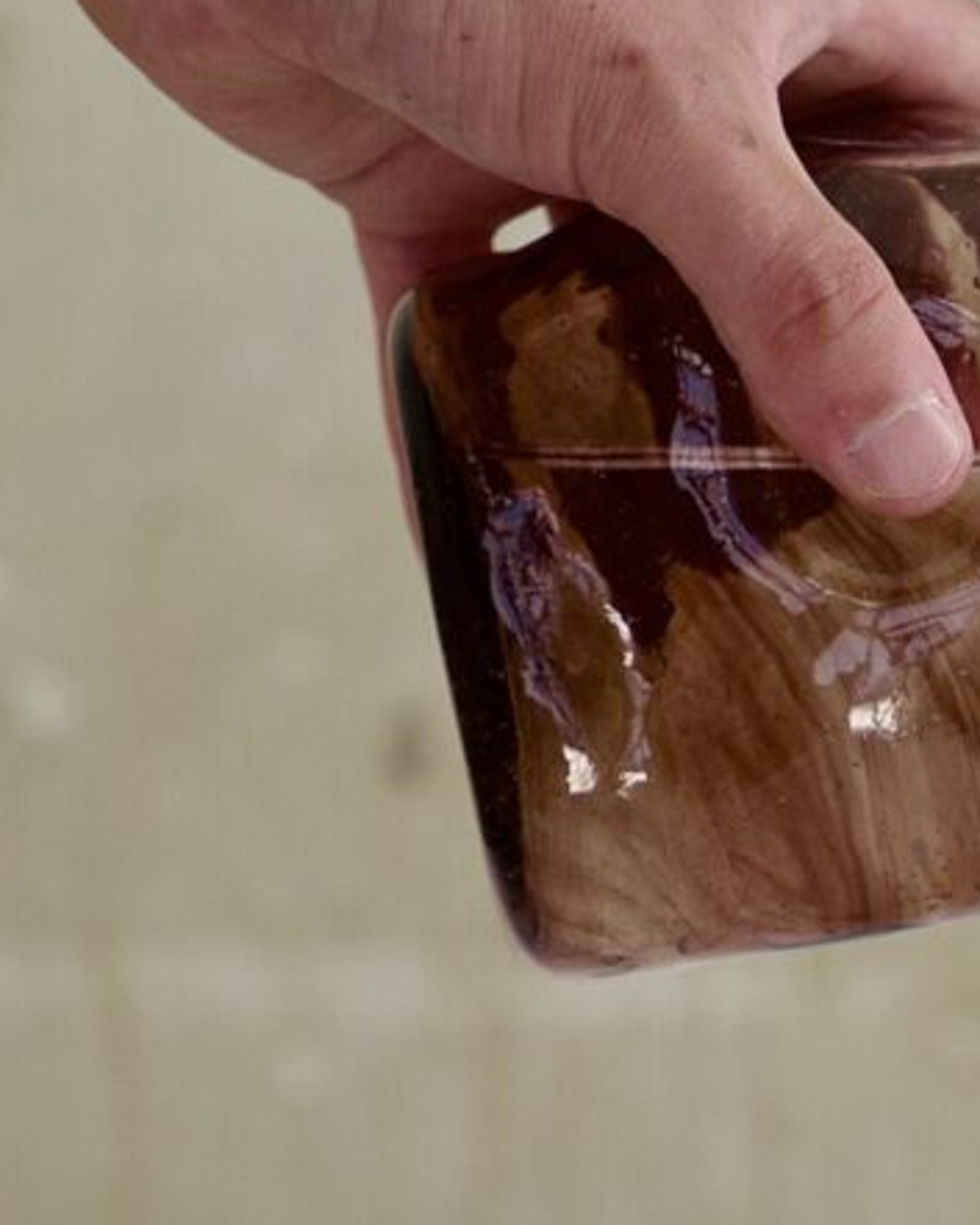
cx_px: 1011
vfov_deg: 8.1
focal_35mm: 239
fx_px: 8662
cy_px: 1000
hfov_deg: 6.5
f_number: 3.9
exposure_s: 1/200
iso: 200
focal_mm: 50
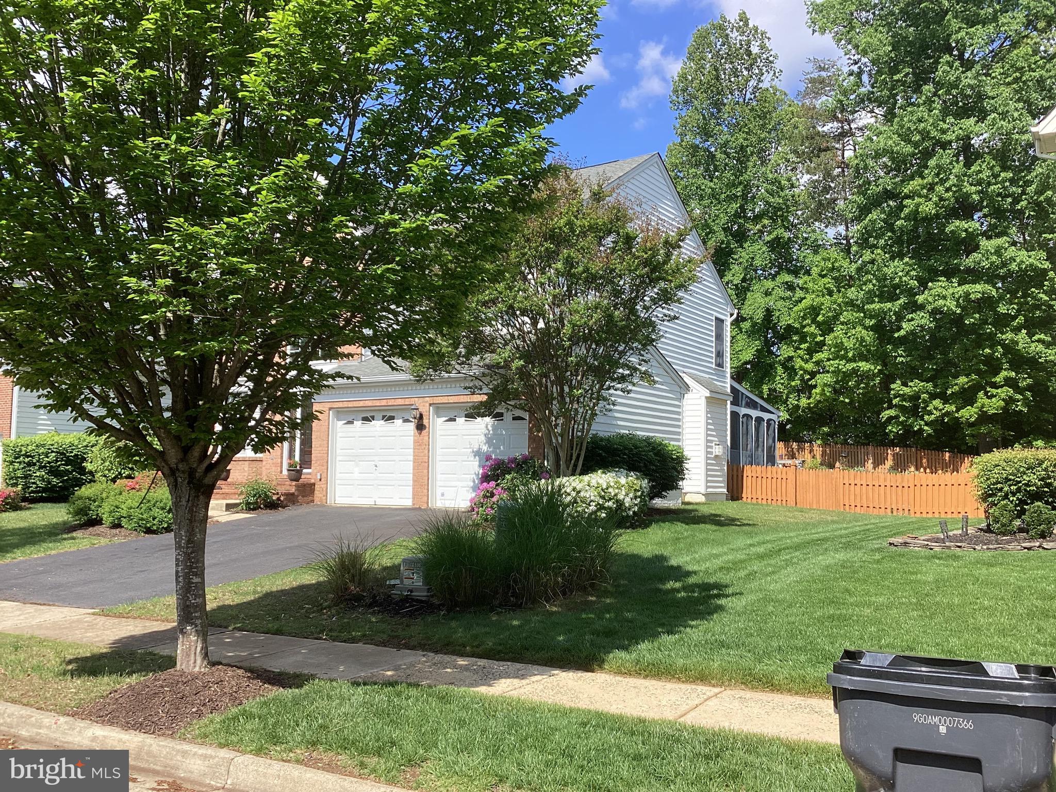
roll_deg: -0.7
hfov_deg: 58.4
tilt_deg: +4.8
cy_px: 396
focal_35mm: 31
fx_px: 946
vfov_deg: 45.4
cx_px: 528
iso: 25
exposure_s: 1/721
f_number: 2.4
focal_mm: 3.3
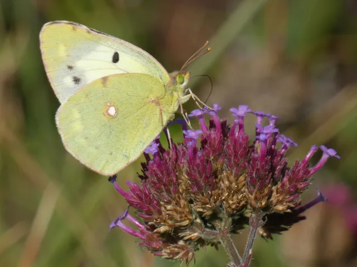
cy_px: 134
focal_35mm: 584
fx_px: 6023
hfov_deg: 3.4
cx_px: 178
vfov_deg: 2.5
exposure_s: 1/250
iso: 80
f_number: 5.6
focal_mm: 104.7
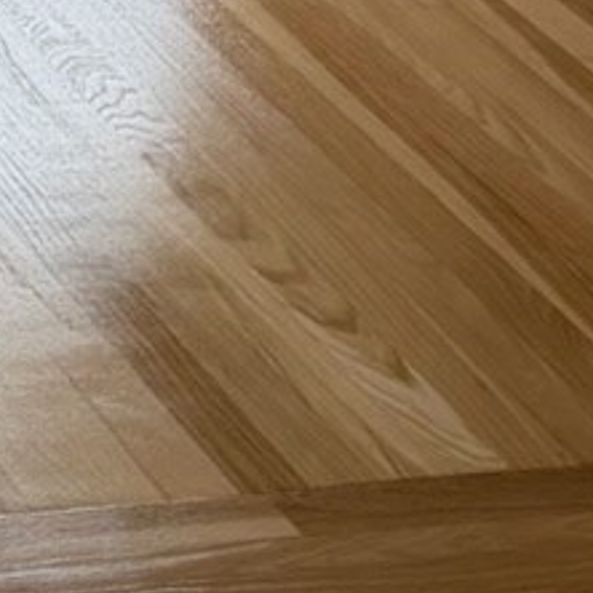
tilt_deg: -11.4
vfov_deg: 8.0
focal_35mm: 196
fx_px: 3799
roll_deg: -1.3
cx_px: -956
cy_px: -980
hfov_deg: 8.1
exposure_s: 1/358
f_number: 1.78
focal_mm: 6.76
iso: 100
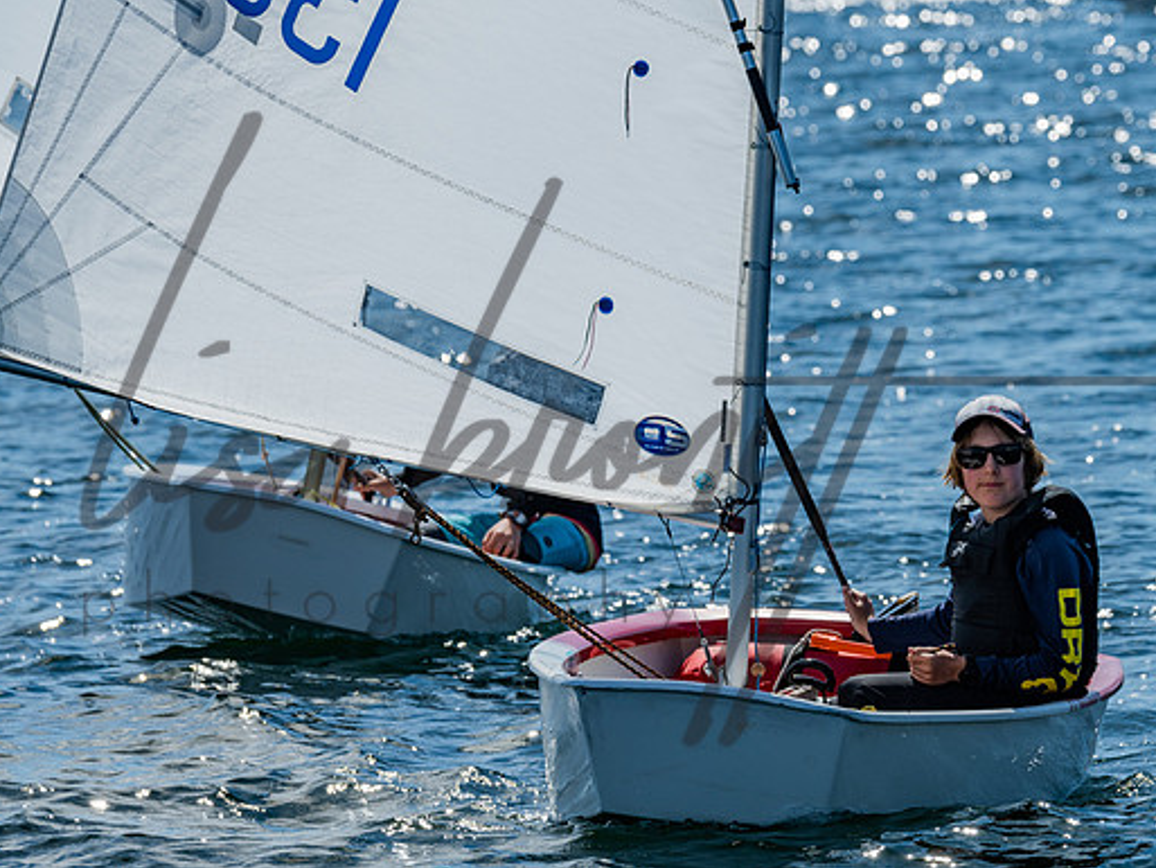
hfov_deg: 4.8
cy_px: 451
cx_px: 810
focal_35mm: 410
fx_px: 13695
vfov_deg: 3.6
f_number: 8
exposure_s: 1/500
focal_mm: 280
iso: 100
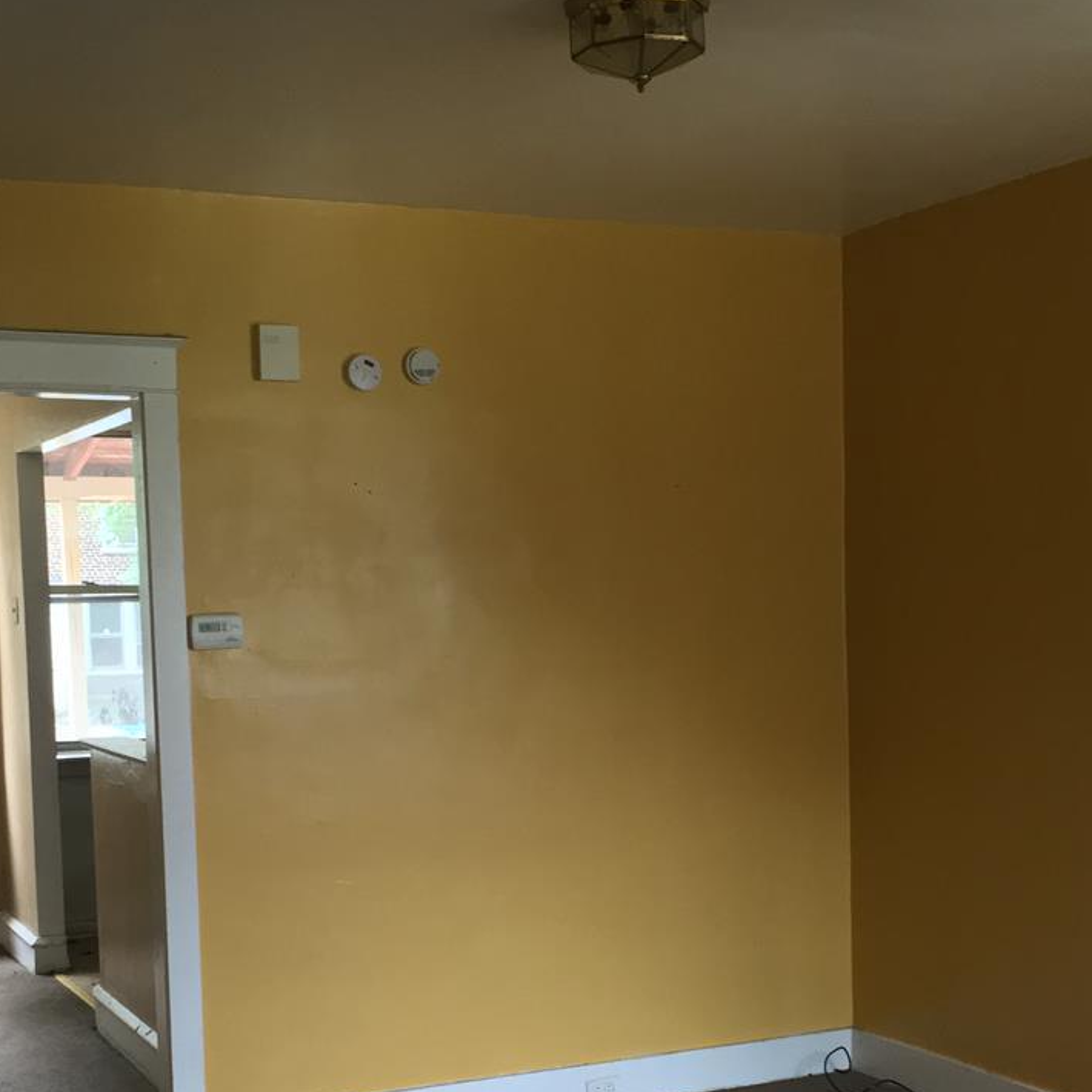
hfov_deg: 32.8
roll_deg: +1.5
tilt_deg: -5.7
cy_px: 747
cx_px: 531
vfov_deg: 32.5
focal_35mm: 52
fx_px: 1856
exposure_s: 1/30
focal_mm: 4.15
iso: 160
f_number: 2.2
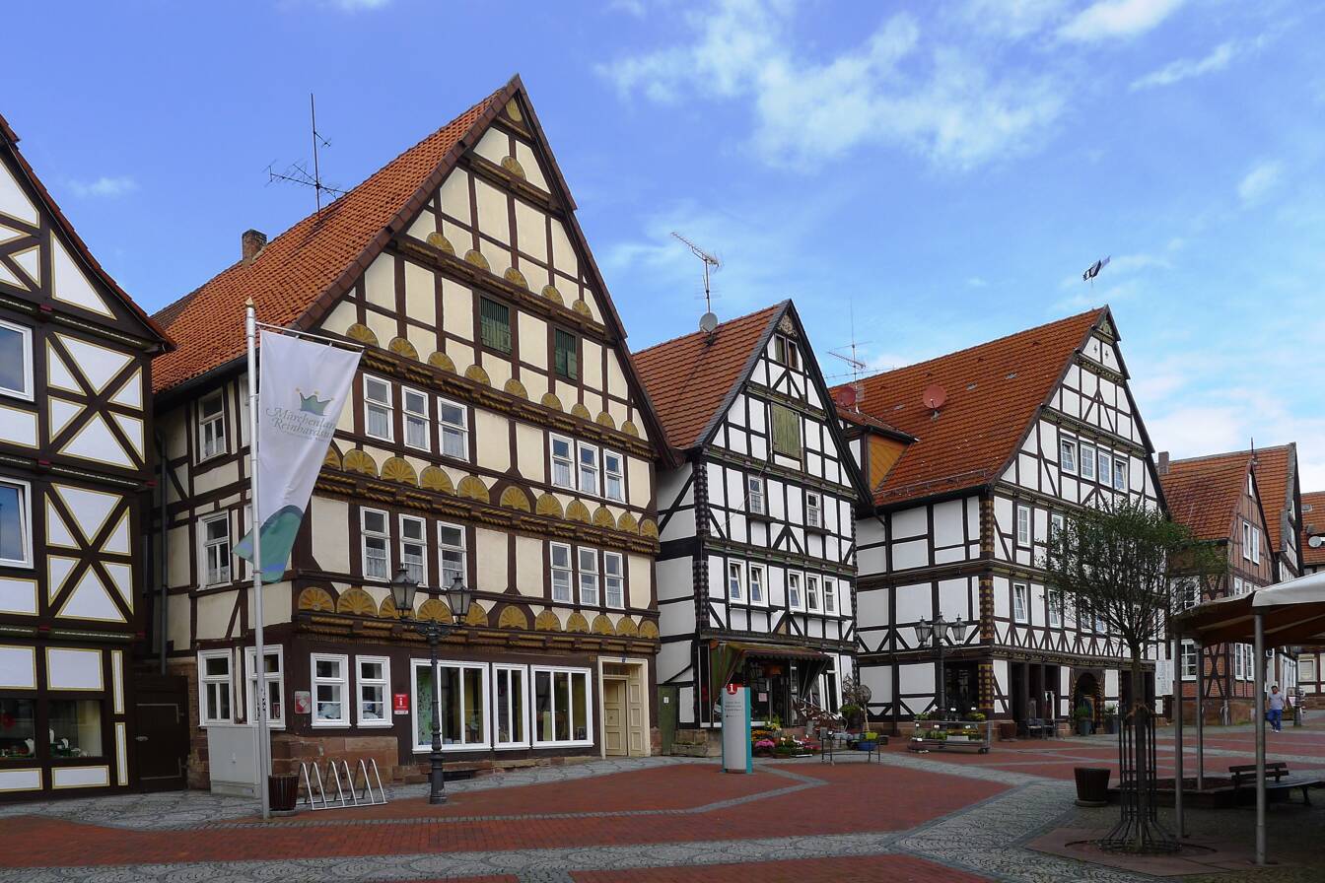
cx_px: 662
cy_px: 442
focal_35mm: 24
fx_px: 883
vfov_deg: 53.1
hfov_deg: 73.7
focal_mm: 5.1
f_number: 4
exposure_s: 1/500
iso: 80
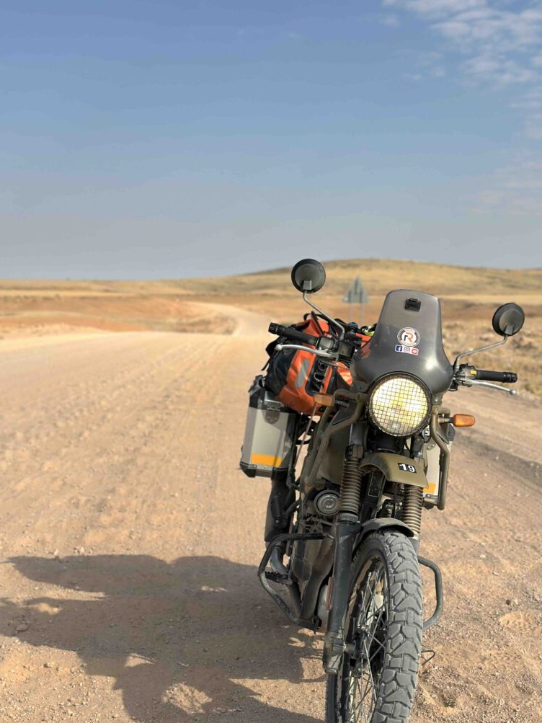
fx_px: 1023
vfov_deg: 38.9
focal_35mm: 49
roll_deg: -2.1
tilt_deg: -3.4
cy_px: 360
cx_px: 272
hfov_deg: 29.7
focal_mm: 6.86
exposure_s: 1/6211
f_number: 1.78
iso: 100
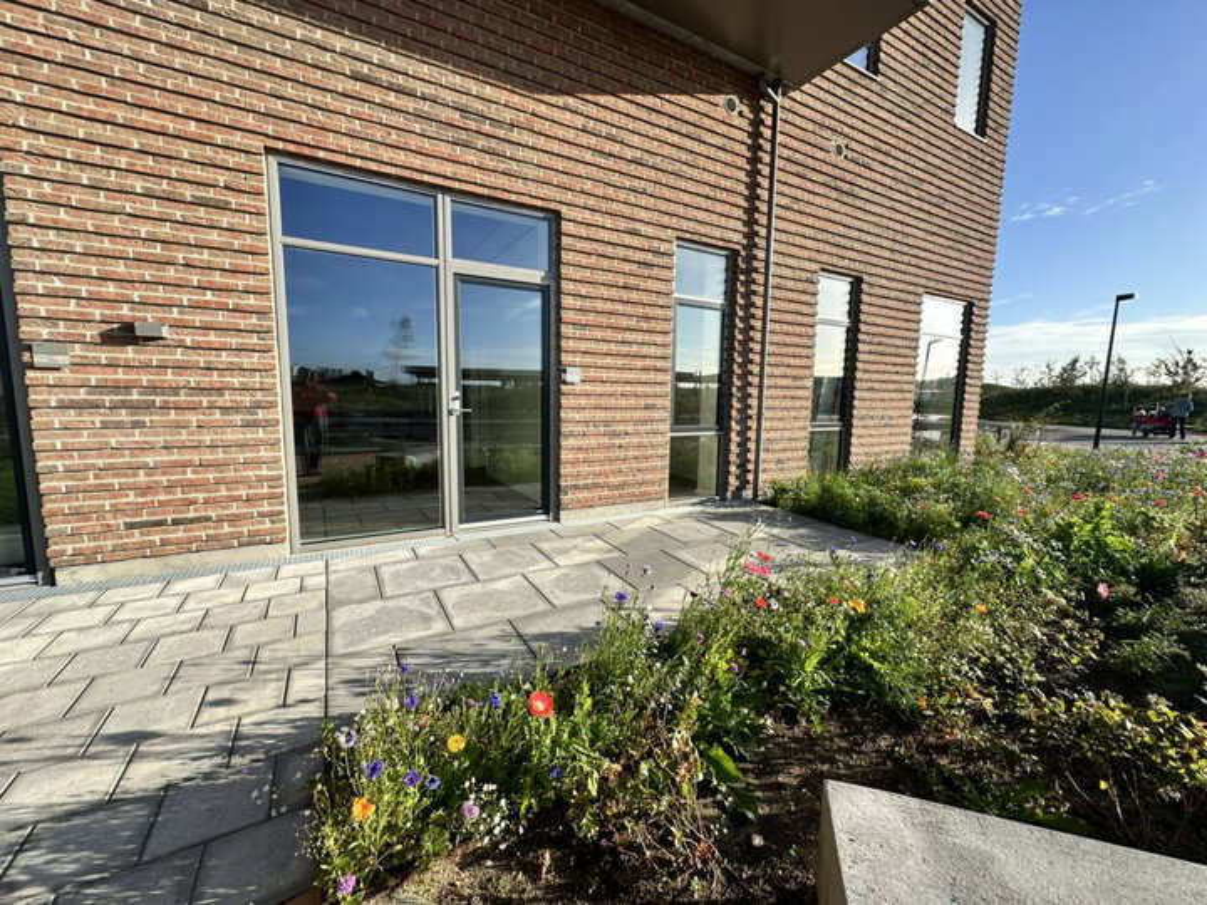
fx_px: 488
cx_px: 604
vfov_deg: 85.7
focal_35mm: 14
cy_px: 452
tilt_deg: -6.7
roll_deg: -0.9
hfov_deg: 102.1
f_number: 2.2
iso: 40
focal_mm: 2.22
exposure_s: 1/868
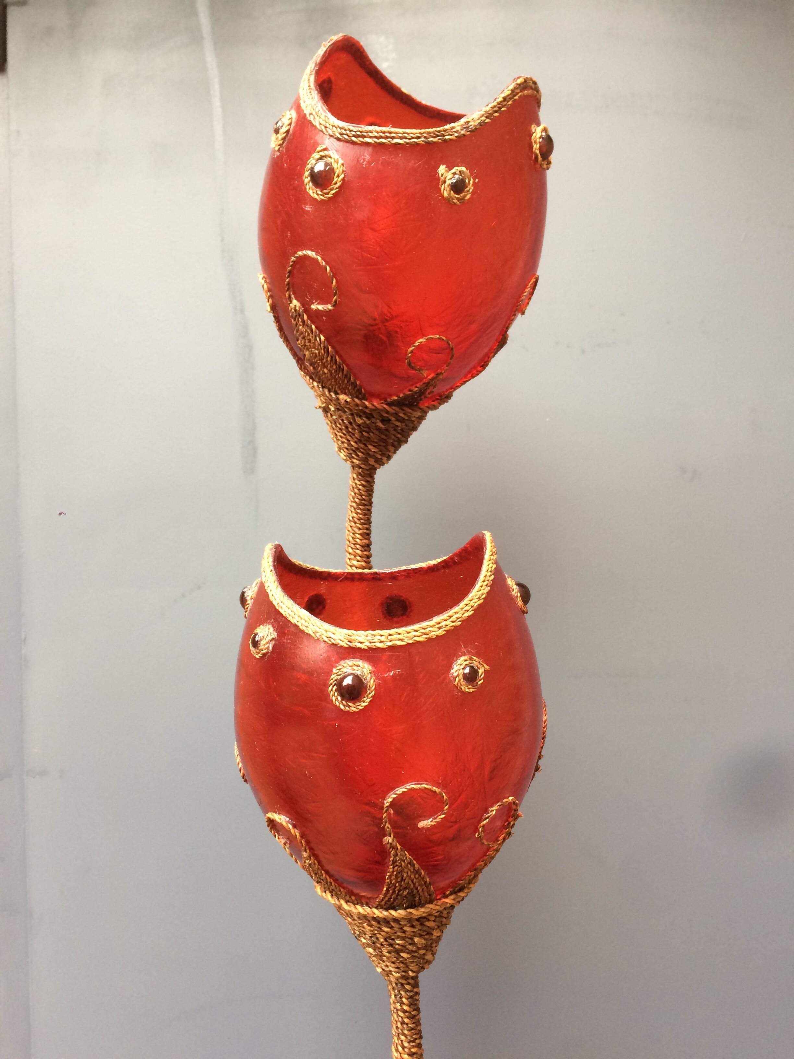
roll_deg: +1.4
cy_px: 530
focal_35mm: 29
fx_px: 887
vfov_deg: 61.7
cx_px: 397
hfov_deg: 48.2
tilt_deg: -4.0
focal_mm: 4.15
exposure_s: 1/33
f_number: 2.2
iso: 50
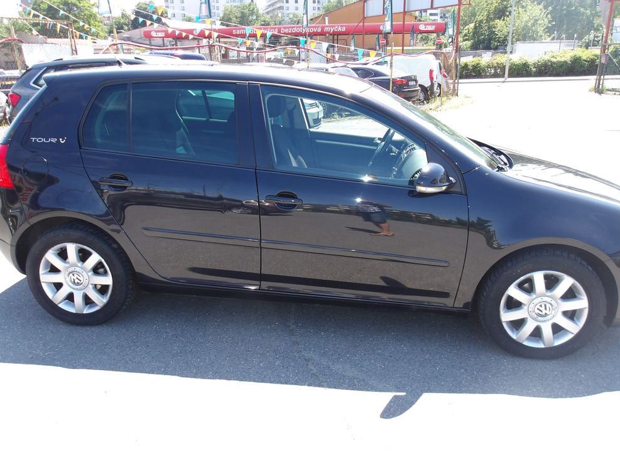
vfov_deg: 49.8
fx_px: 502
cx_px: 316
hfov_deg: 63.4
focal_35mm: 28
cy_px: 230
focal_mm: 4.9
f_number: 3
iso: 100
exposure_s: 1/240
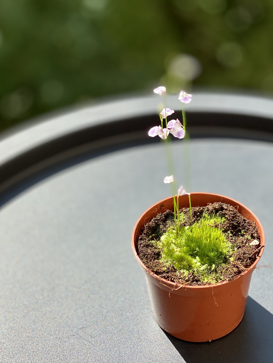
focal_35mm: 75
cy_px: 198
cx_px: 179
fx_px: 789
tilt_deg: -44.9
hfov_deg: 19.6
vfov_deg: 26.0
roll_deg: -2.3
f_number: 2
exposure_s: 1/737
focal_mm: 6
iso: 20
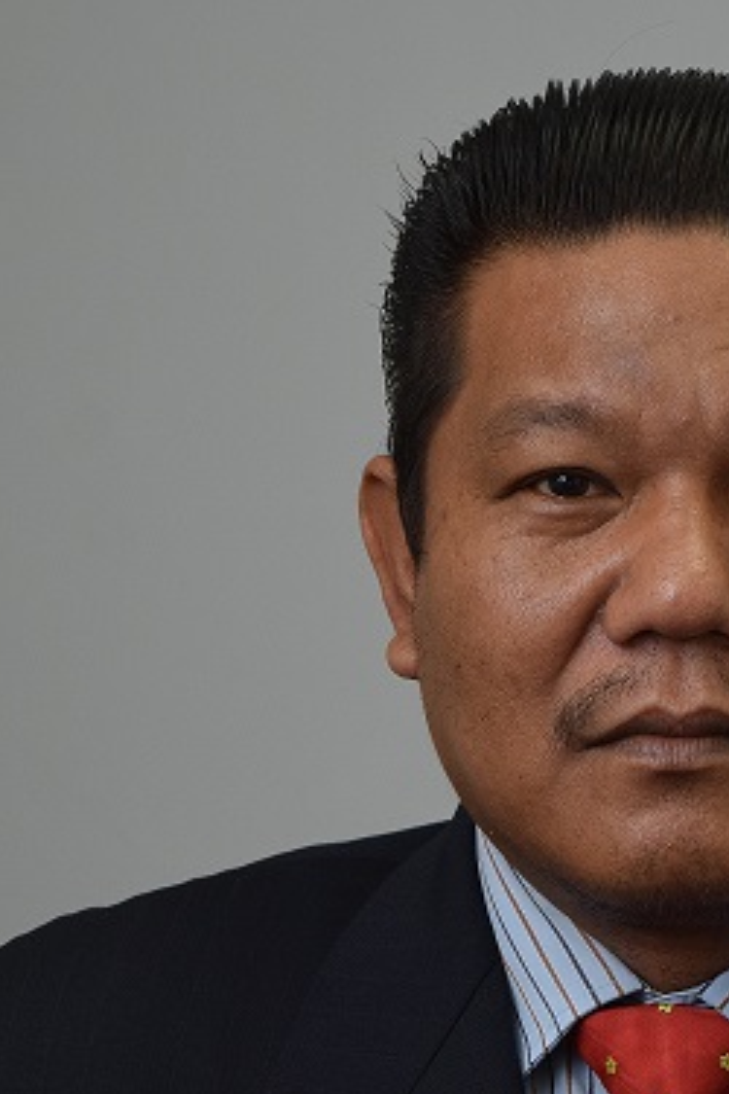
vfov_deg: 12.4
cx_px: 659
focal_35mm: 165
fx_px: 5011
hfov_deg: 8.3
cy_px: 808
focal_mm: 55
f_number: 5.6
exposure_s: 1/50
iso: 640
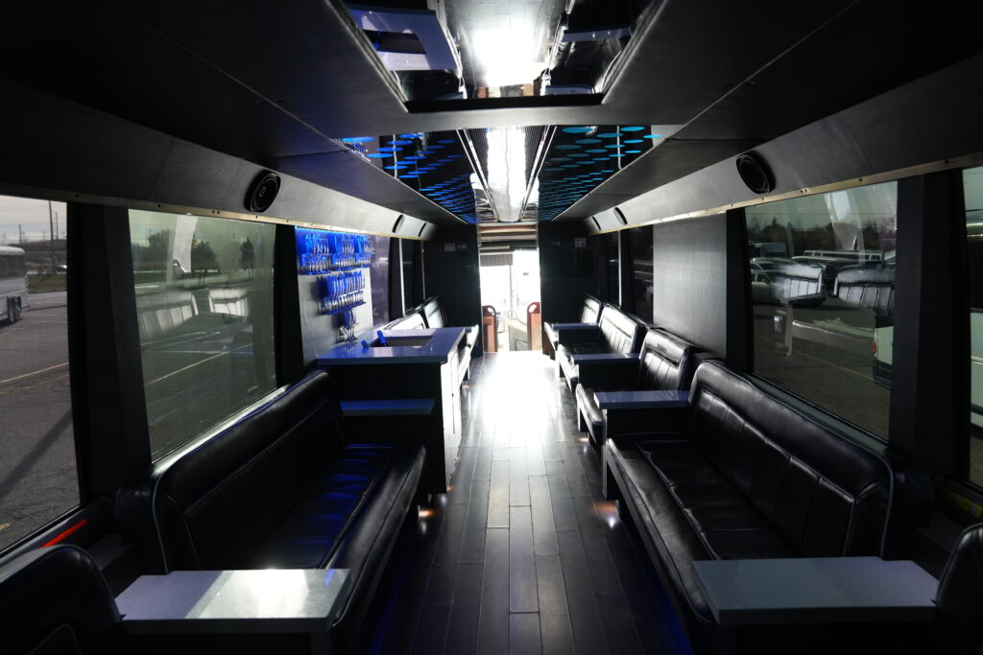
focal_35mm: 24
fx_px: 655
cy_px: 328
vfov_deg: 53.1
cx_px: 492
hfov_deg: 73.7
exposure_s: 1/160
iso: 1000
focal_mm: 24
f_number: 4
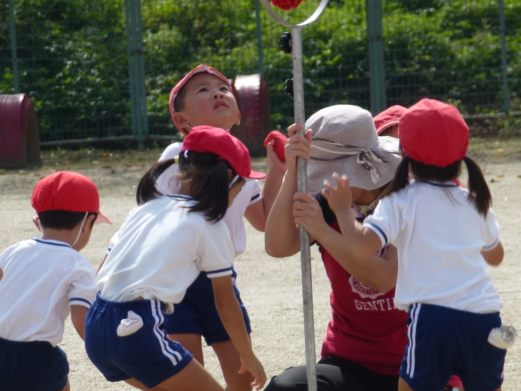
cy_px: 229
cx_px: 189
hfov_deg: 3.4
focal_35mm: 589
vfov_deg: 2.5
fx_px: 8866
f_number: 5.9
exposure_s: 1/500
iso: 100
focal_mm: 68.8
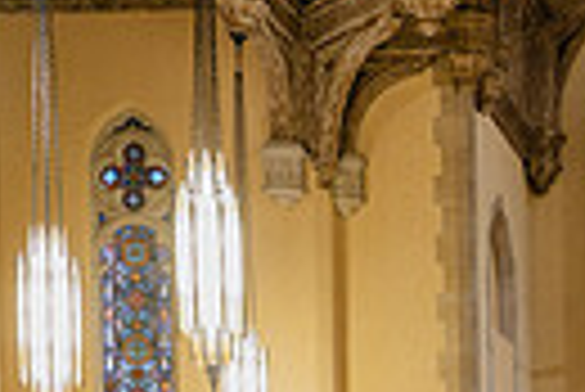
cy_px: 624
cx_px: 846
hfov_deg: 17.4
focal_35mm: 107
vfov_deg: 12.1
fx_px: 1741
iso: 2000
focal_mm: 24
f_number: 2.8
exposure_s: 1/125
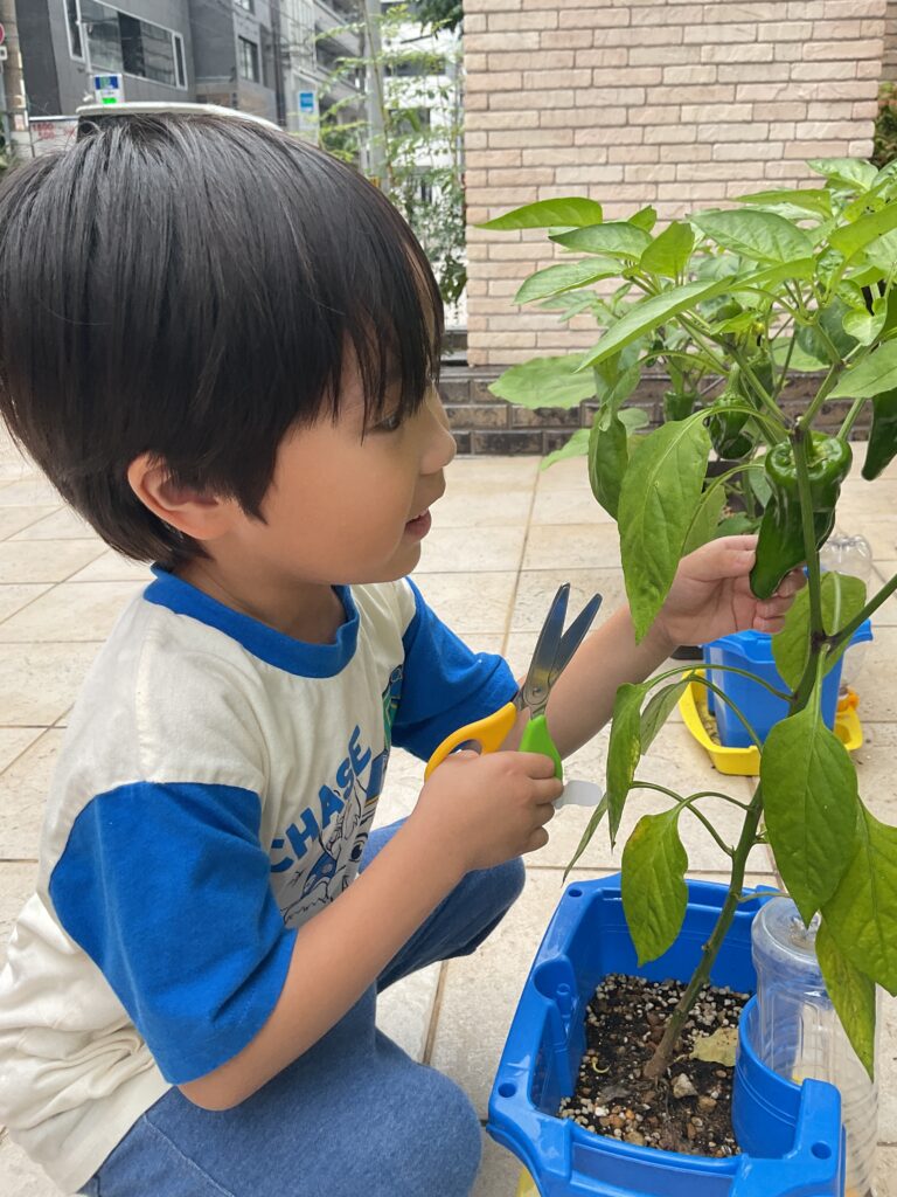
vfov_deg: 61.7
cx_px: 448
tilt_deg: -21.2
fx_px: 1002
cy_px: 598
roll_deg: +0.5
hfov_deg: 48.2
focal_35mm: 29
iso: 16
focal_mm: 3
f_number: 1.8
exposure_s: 1/181
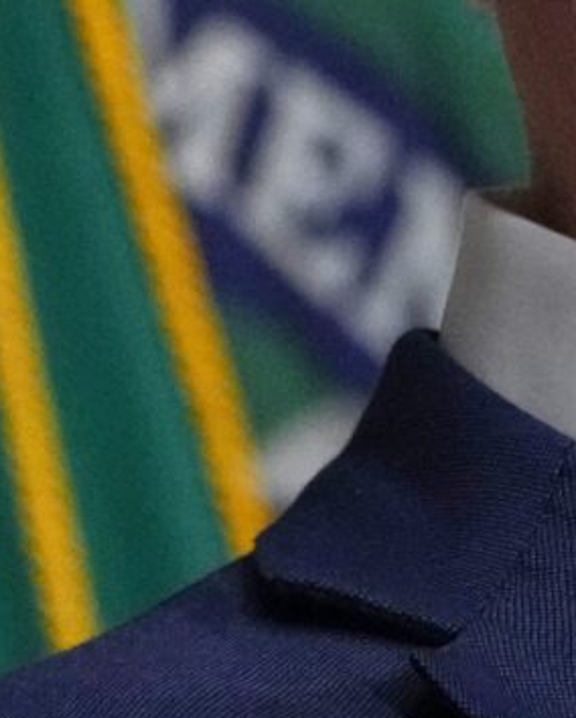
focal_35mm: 1716
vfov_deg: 1.1
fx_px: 36504
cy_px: -219
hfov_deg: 0.9
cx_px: 576
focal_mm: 288
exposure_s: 1/500
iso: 6400
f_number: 5.6
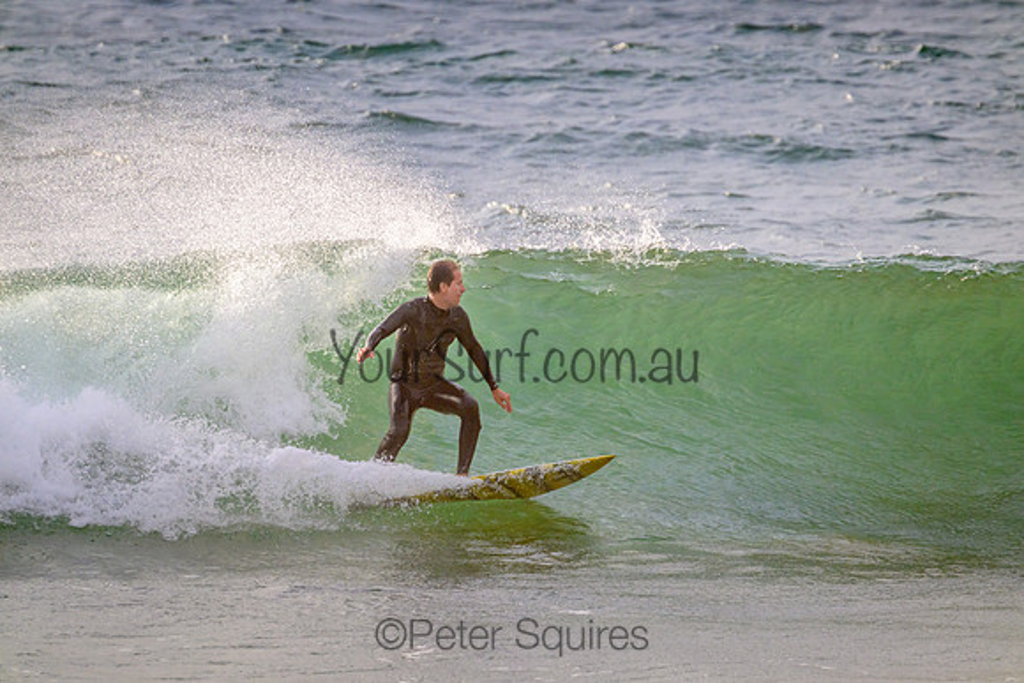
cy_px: 342
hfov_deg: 2.6
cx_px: 512
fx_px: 22760
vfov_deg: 1.7
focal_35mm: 800
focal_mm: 800
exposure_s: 1/2000
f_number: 11
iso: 1400
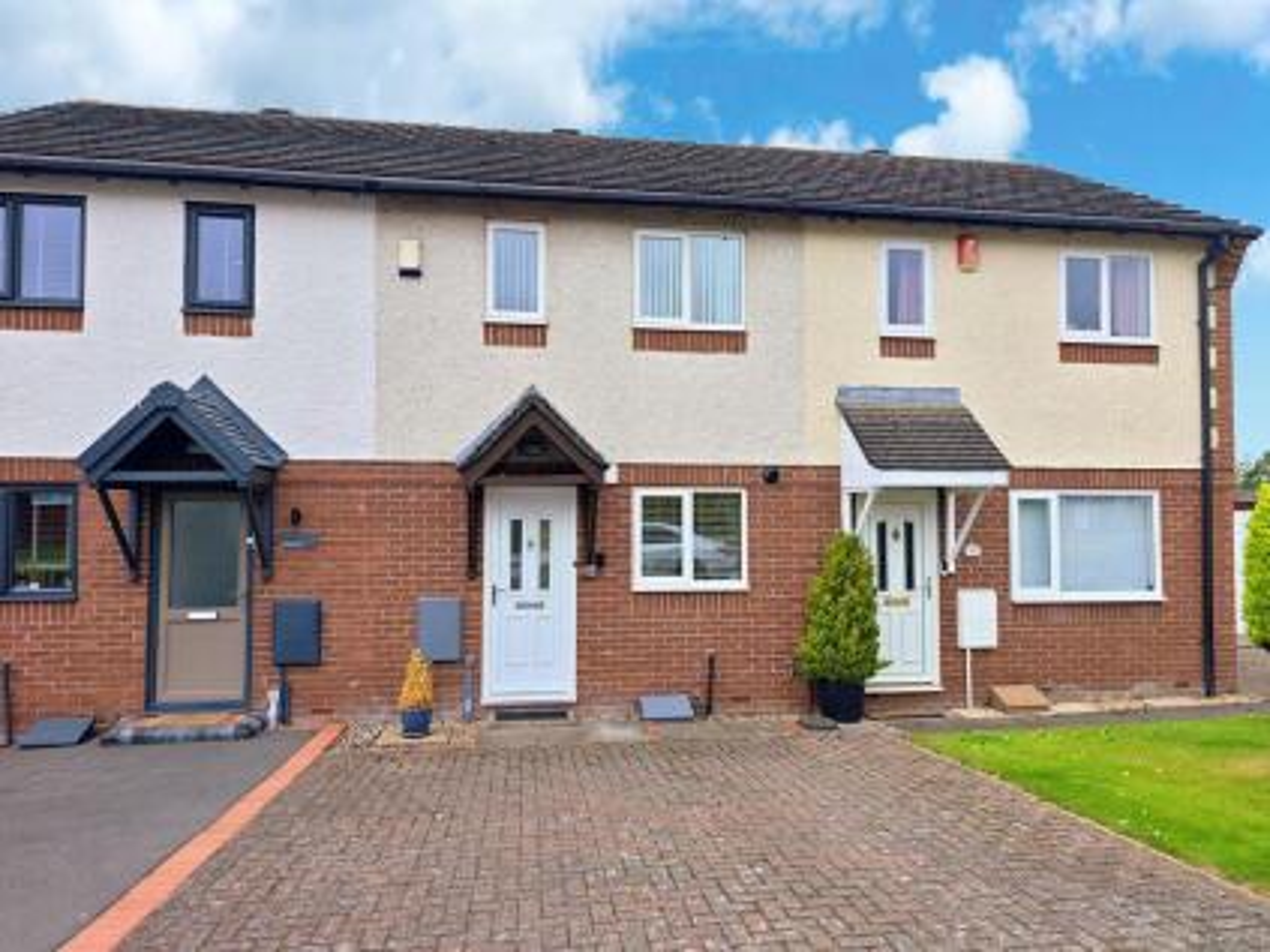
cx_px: 635
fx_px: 844
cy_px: 476
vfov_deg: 58.9
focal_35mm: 23
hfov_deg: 73.9
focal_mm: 8.72
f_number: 2
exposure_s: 1/860
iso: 50
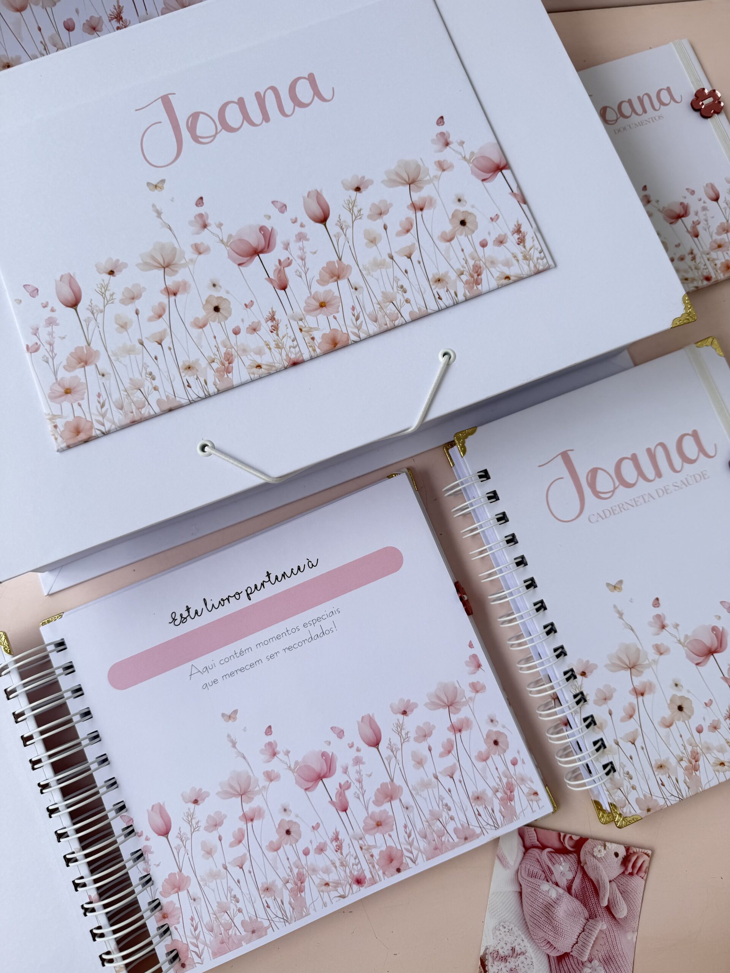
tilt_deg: -79.7
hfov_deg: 56.8
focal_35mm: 24
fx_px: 675
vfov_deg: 71.6
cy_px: 486
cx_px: 365
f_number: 1.78
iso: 80
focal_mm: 6.76
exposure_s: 1/1689
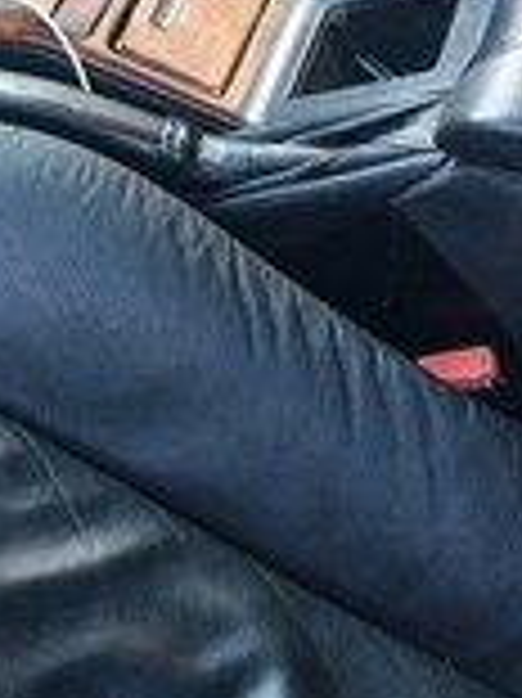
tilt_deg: -41.4
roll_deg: -0.1
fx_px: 1872
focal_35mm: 93
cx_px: 0
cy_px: -27
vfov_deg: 20.3
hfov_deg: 15.6
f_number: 2.2
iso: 64
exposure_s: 1/33
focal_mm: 4.15
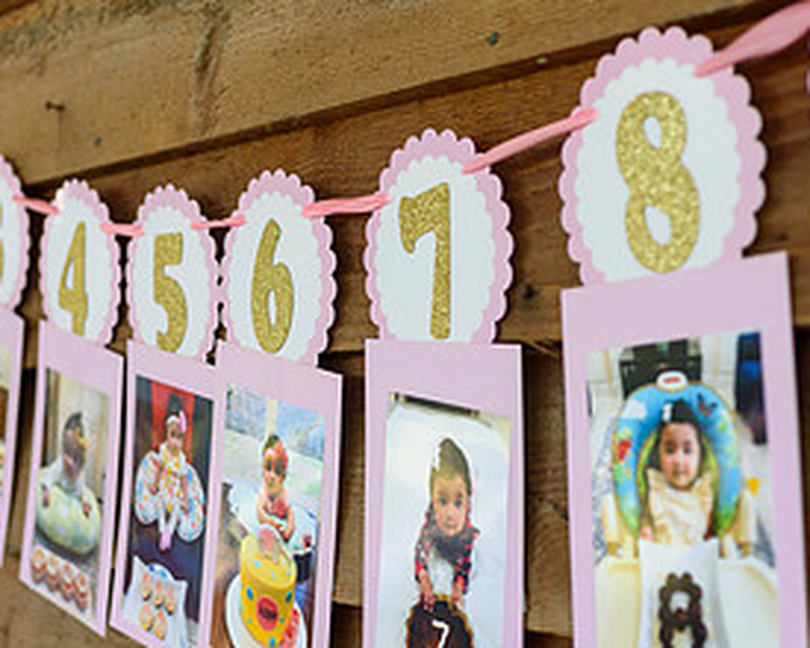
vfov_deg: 19.8
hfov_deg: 24.7
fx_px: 1846
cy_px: 448
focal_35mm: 77
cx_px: 455
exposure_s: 1/160
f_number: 2.8
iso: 100
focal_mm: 35
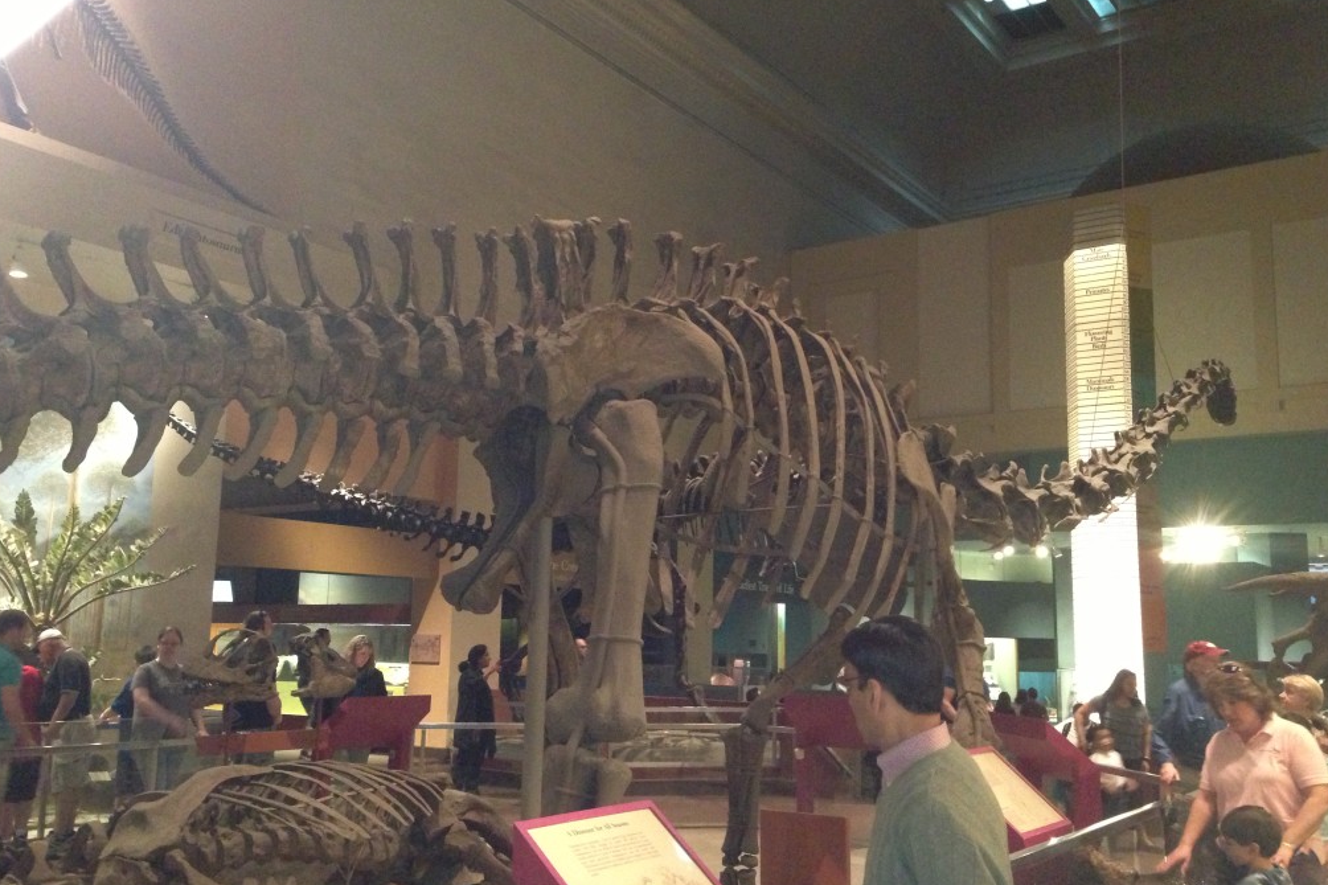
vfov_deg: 37.8
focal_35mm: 35
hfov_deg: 54.4
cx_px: 665
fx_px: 1291
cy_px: 454
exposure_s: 1/16
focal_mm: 4.13
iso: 640
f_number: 2.4
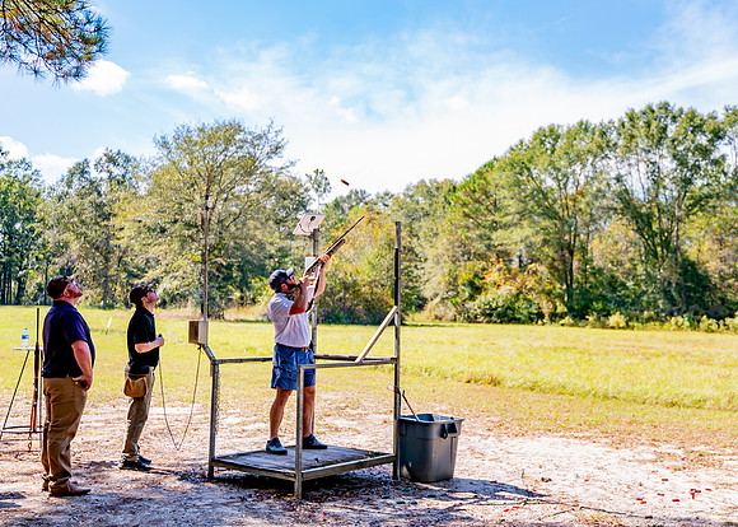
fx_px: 845
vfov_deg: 34.6
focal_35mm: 40
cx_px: 502
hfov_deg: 46.3
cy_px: 235
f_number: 2.8
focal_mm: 29.5
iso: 100
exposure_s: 1/800
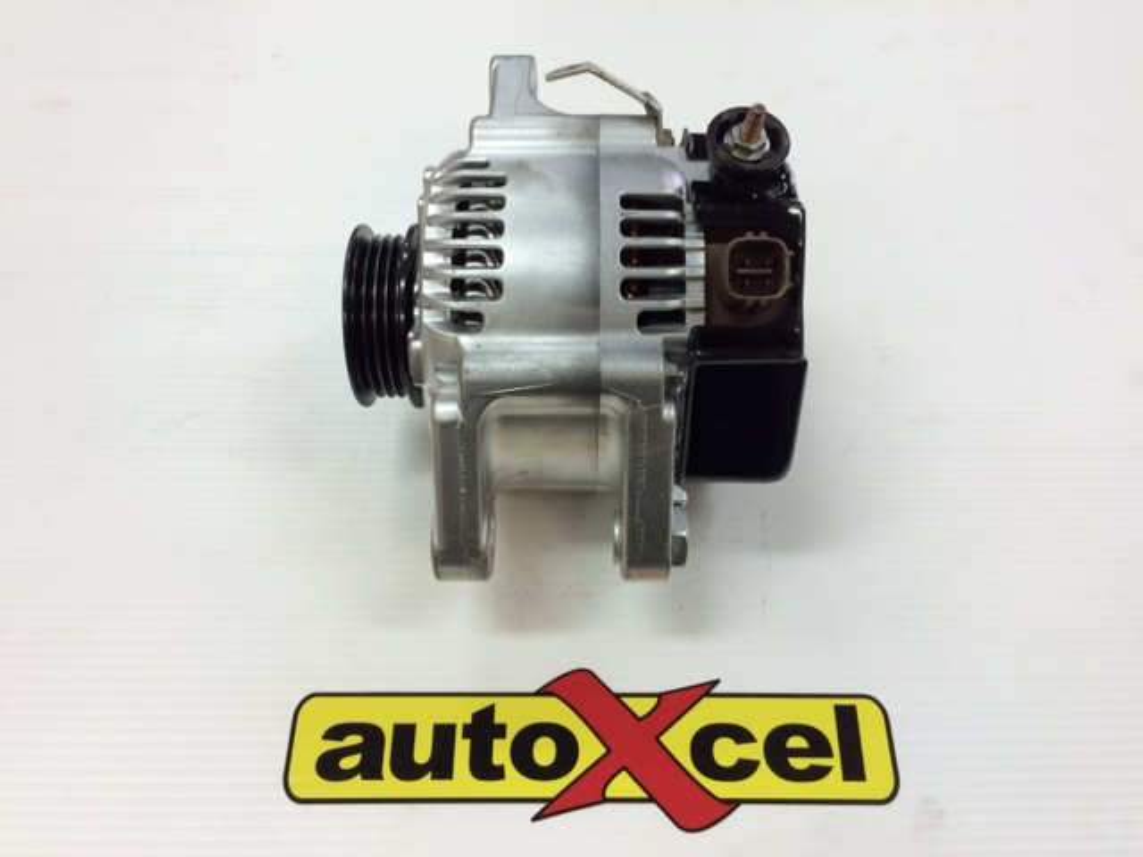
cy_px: 428
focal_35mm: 29
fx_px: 958
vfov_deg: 48.2
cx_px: 572
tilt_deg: -57.2
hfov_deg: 61.7
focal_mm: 4.15
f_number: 2.2
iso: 40
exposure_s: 1/33
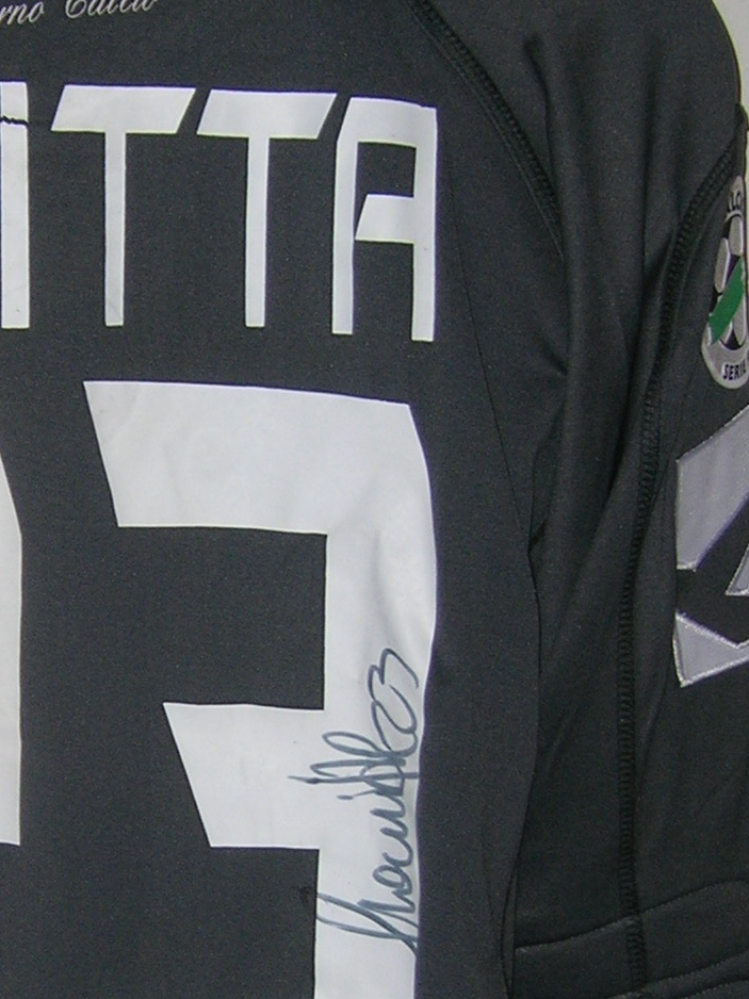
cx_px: -49
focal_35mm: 94
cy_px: 714
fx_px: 2713
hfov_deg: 15.4
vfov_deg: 20.7
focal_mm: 5.7
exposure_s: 1/60.1
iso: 50
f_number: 2.9
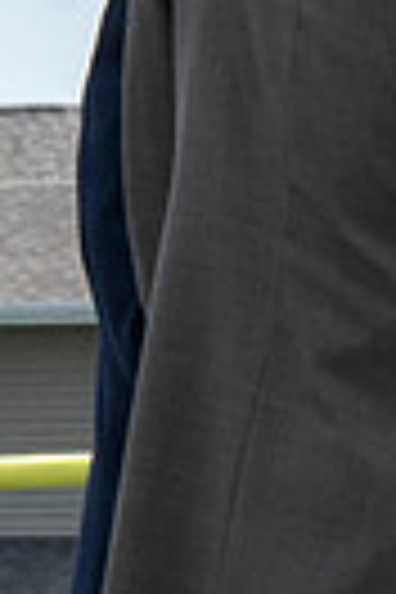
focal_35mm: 1024
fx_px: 16895
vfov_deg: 2.0
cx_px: 688
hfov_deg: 1.3
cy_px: -36
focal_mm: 70
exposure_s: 1/250
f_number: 13
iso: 200
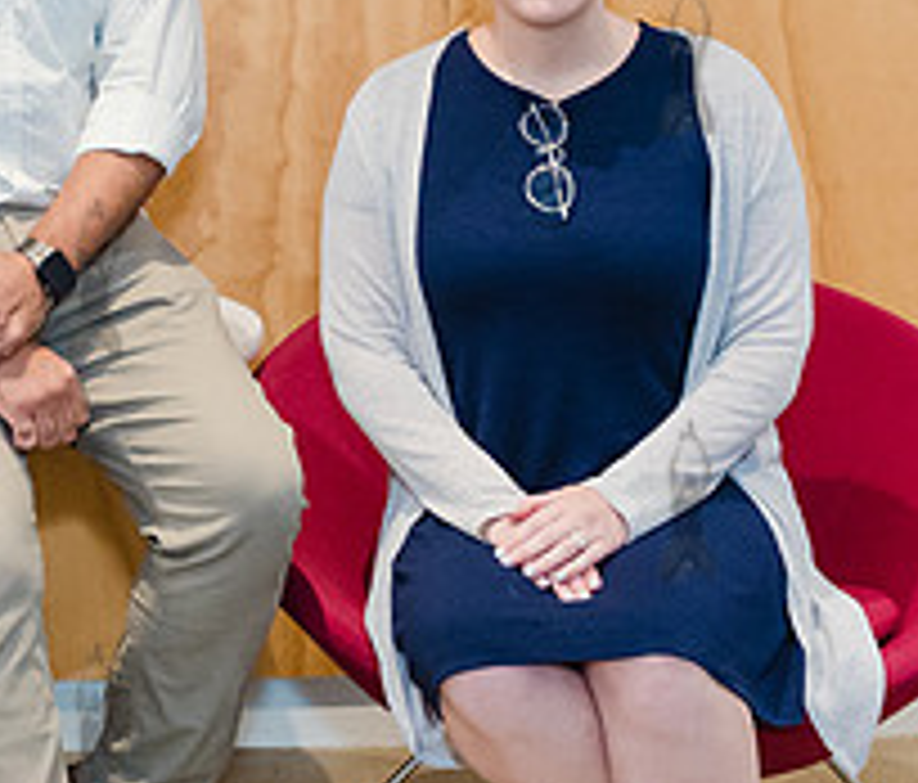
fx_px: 2649
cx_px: -91
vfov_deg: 16.7
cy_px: 210
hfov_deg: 18.9
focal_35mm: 95
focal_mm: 26
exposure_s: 1/200
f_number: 4.5
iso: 2500
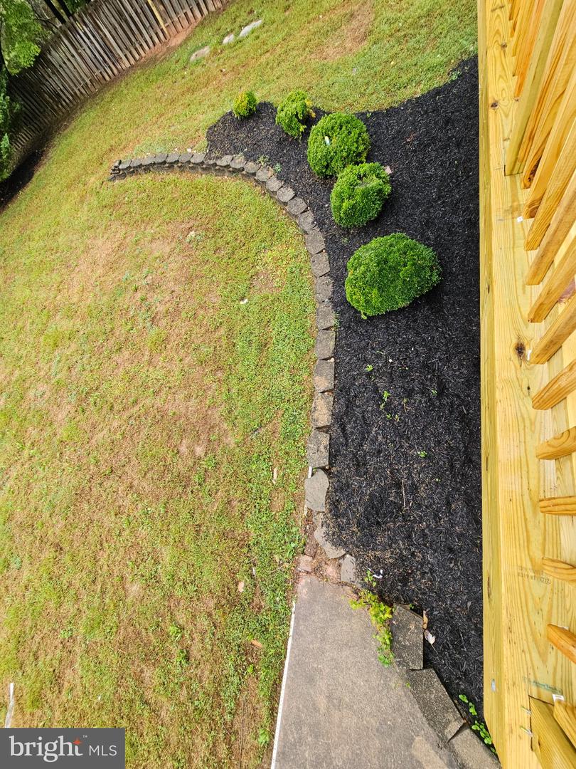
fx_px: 288
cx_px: 288
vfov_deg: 106.2
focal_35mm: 13
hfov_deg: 89.9
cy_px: 384
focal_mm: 2.2
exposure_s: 1/215
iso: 80
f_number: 2.2
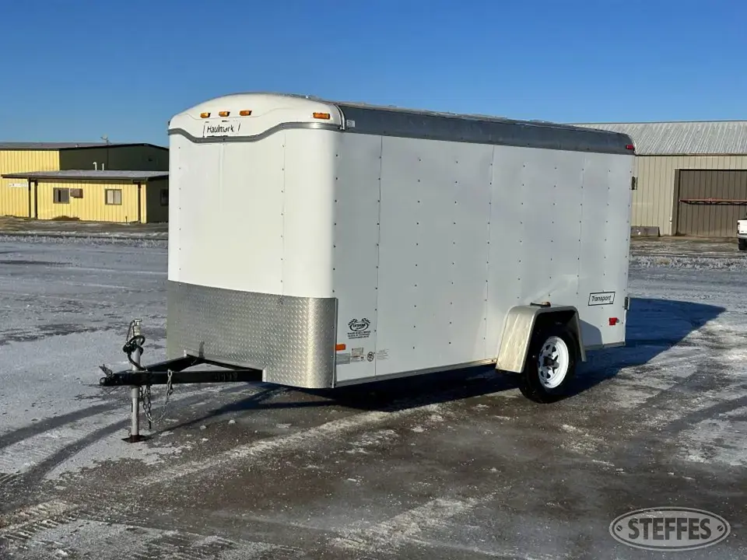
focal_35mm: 48
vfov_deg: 30.3
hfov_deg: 39.7
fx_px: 1036
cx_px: 374
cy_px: 280
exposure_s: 1/10870
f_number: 1.78
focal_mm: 6.86
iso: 64
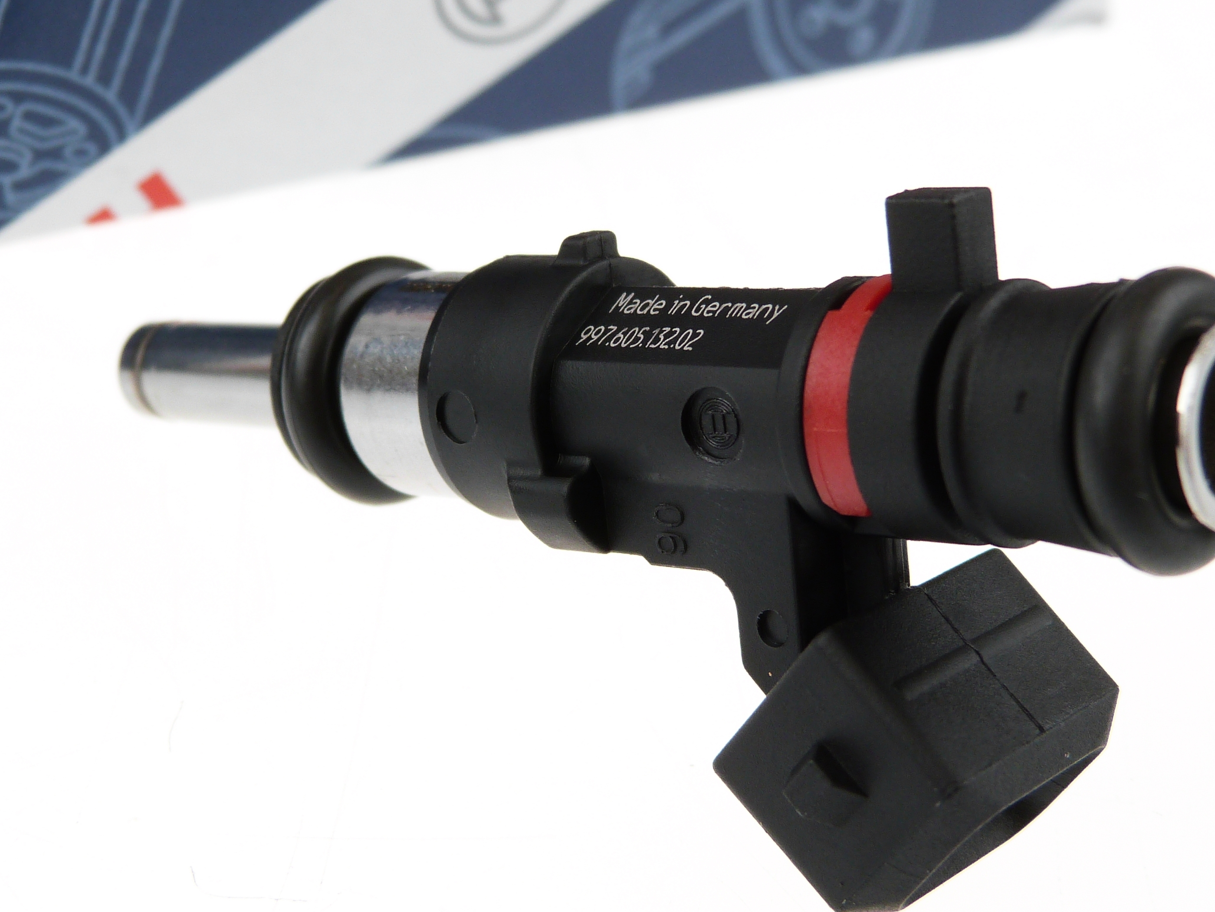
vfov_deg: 21.0
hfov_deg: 27.8
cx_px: 656
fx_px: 2457
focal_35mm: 70
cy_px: 444
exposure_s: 1/100
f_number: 3.2
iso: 100
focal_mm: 8.7
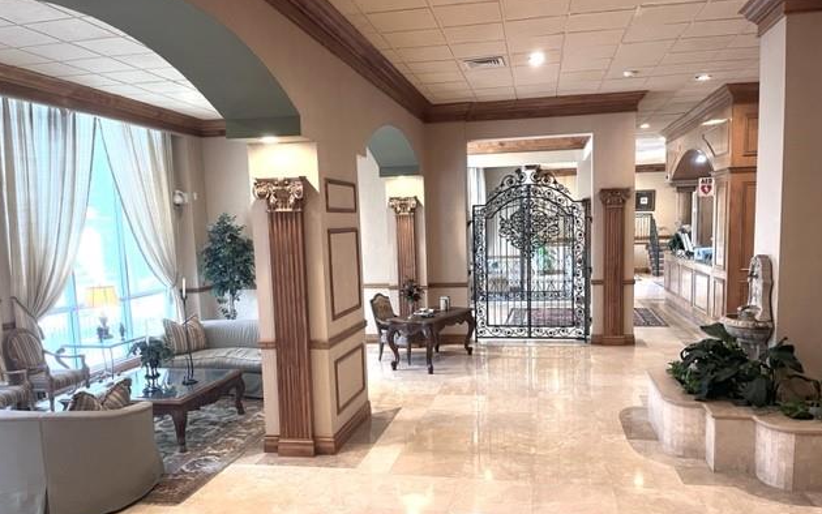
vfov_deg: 44.4
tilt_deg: -7.1
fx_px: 627
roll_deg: +1.6
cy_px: 296
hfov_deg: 66.5
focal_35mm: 28
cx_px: 414
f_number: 1.6
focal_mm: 5.1
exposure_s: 1/60
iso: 200
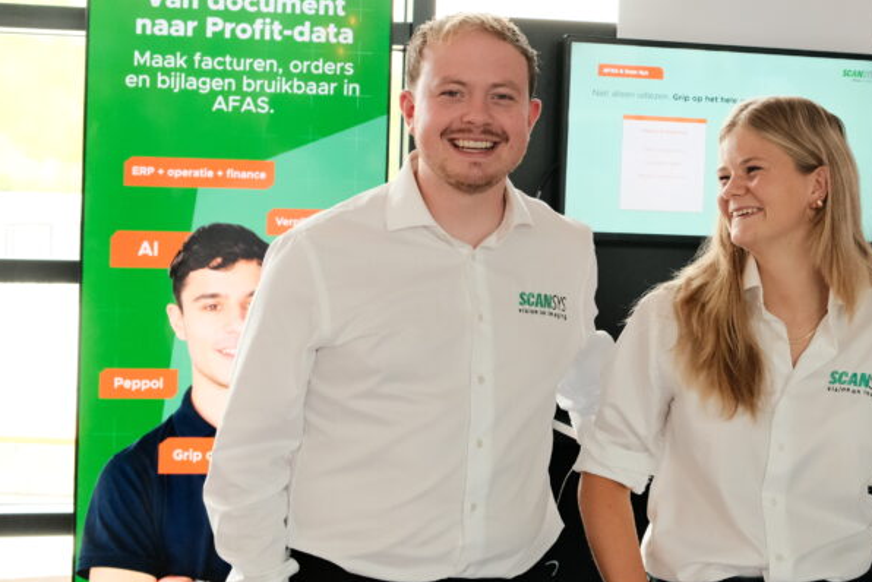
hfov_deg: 22.0
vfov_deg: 15.0
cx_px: 740
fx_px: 2205
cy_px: 229
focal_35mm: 91
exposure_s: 1/100
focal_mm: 35
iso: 3200
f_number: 5.6
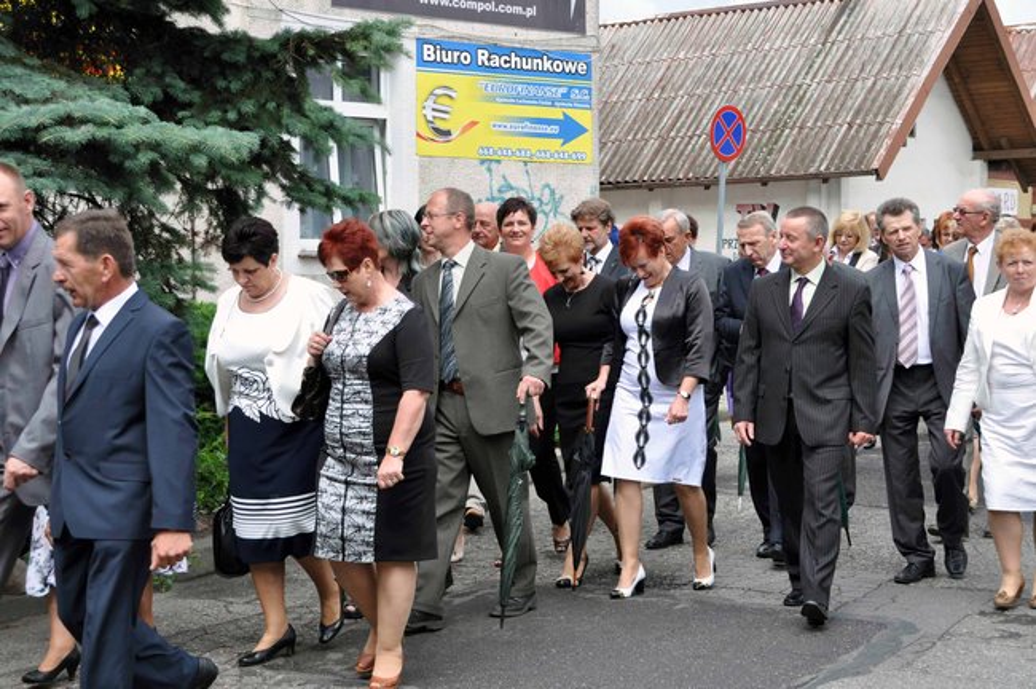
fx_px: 2242
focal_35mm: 78
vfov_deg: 17.5
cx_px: 518
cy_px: 344
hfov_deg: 26.0
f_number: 8
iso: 200
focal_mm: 52
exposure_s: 1/250
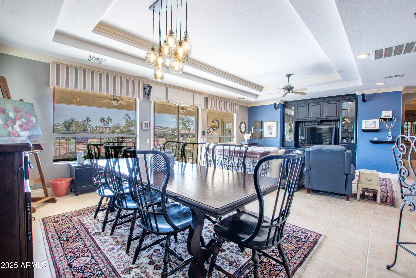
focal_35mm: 15
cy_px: 139
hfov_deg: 100.4
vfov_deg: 77.3
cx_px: 208
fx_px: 173
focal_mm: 10
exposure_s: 1/1.25
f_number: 11
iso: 100
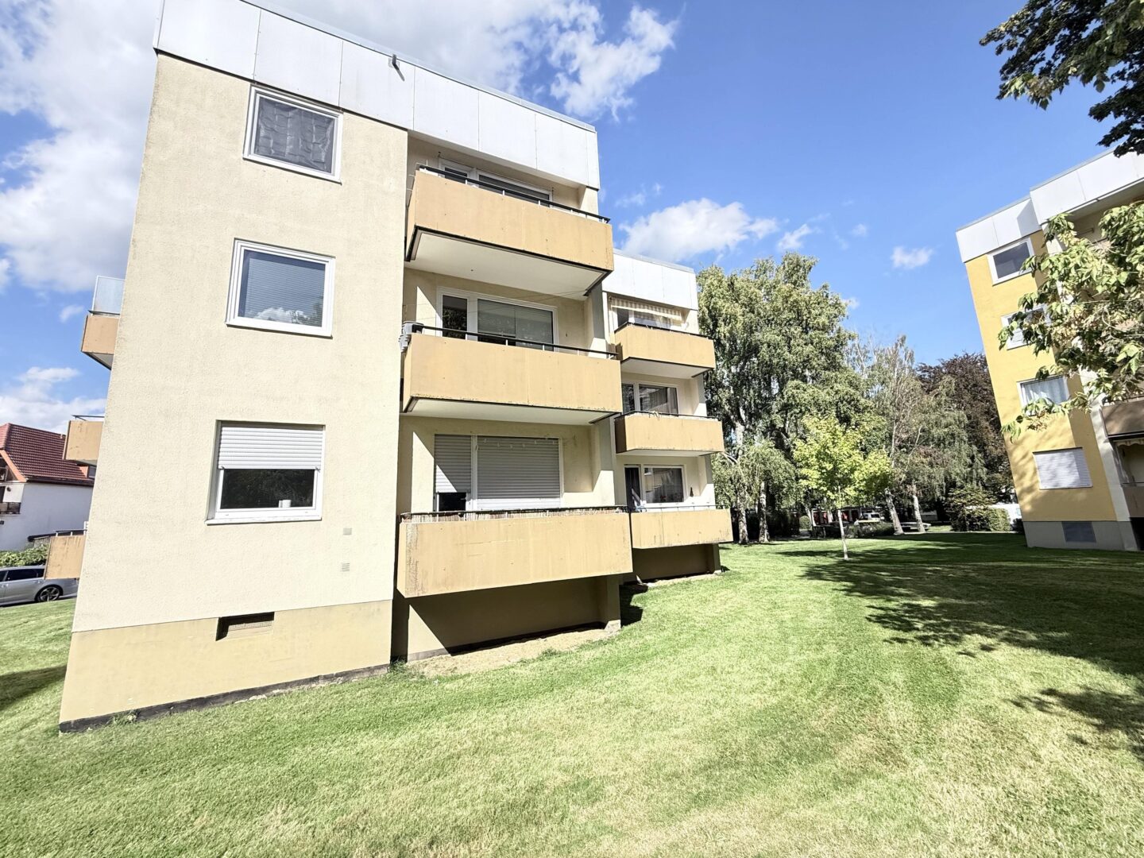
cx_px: 572
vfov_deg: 85.7
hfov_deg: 102.1
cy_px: 429
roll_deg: +2.0
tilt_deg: +11.6
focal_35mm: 14
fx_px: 463
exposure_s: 1/1167
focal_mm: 2.22
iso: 64
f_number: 2.2
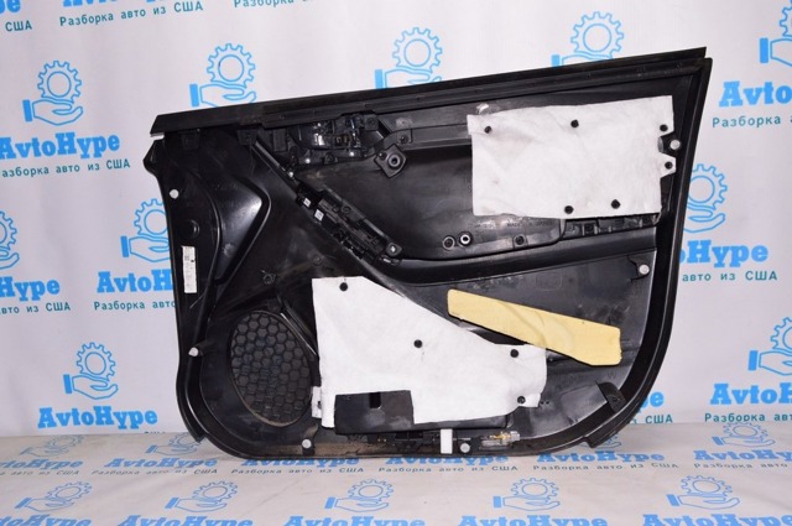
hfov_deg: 57.3
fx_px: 725
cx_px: 396
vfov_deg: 39.9
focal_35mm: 33
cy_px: 263
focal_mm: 22
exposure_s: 1/200
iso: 1600
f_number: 8
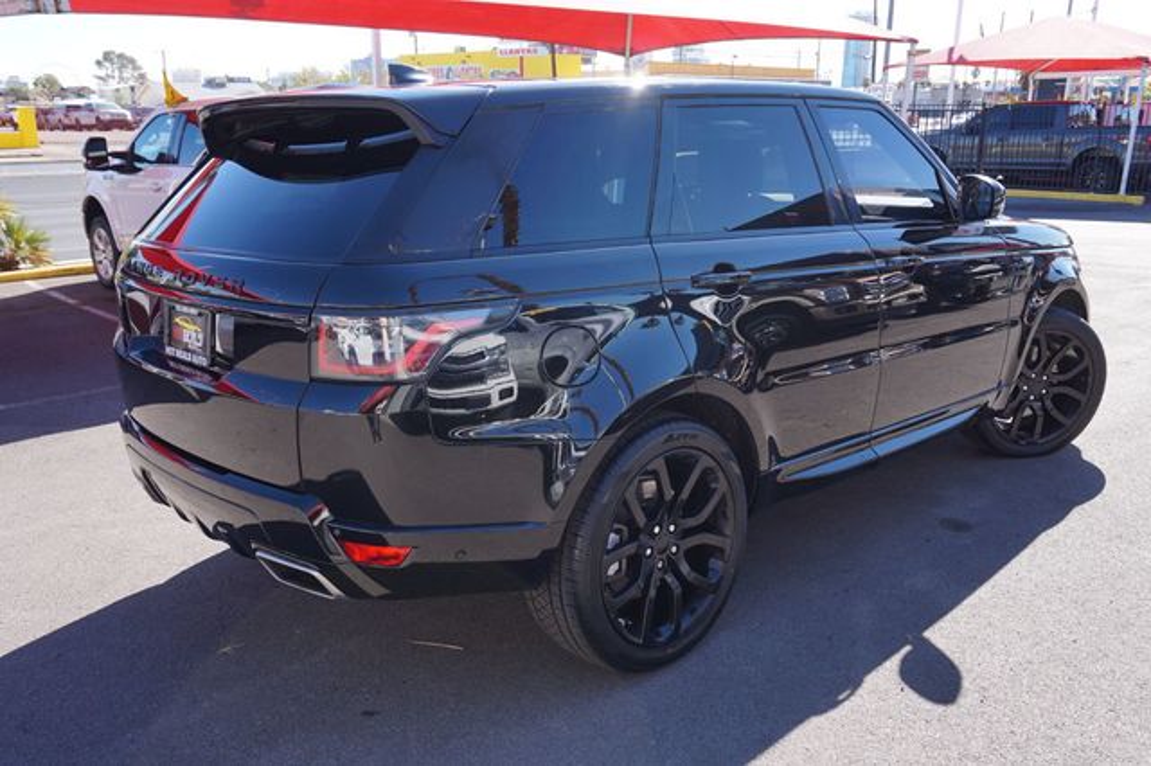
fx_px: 959
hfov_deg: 62.0
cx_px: 576
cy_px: 383
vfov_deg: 43.6
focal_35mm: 30
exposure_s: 1/100
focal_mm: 20
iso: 100
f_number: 7.1
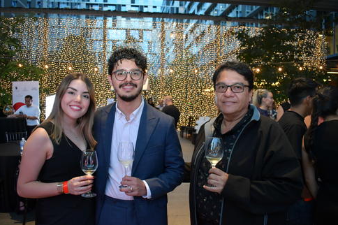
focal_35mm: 31
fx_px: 291
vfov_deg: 42.3
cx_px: 168
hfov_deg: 60.3
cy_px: 111
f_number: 4
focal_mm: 20
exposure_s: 1/60
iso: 1800
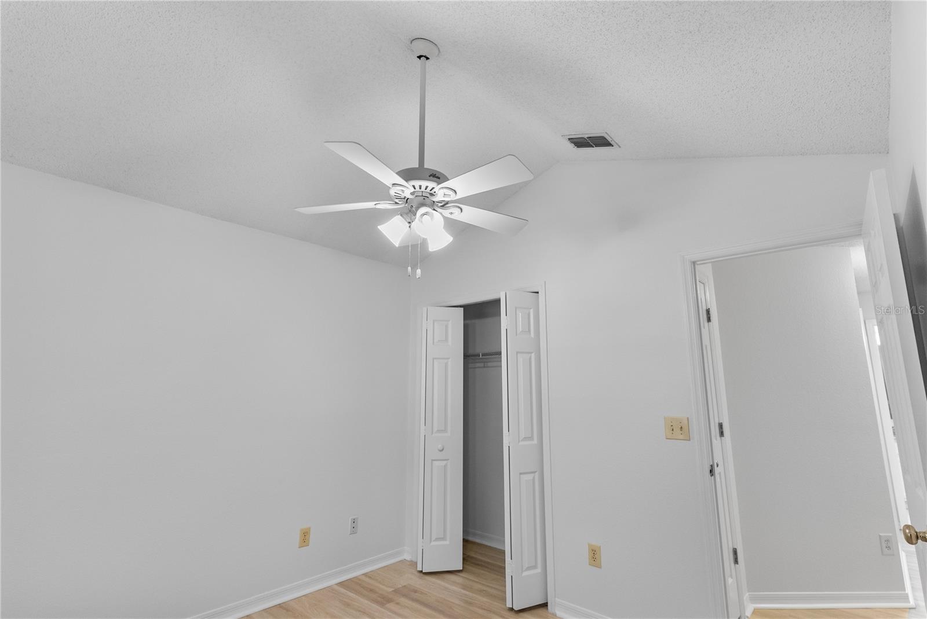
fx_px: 438
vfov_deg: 70.5
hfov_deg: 93.2
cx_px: 464
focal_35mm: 17
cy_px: 310
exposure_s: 1/13
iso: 3200
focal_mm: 17
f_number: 7.1
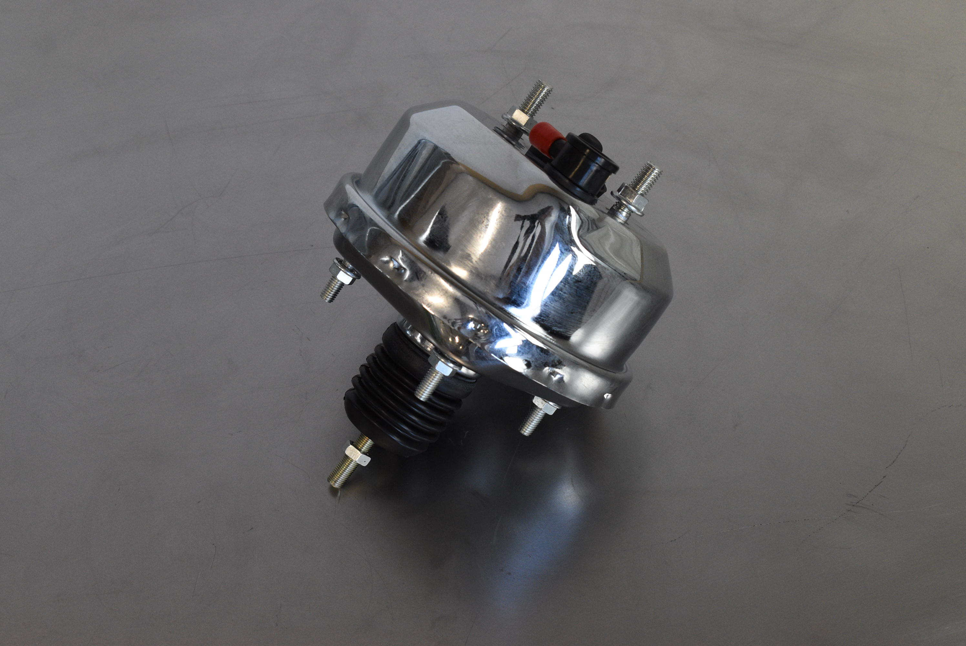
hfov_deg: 36.8
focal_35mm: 54
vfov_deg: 25.1
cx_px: 483
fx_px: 1450
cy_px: 323
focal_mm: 36
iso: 1250
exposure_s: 1/125
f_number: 9
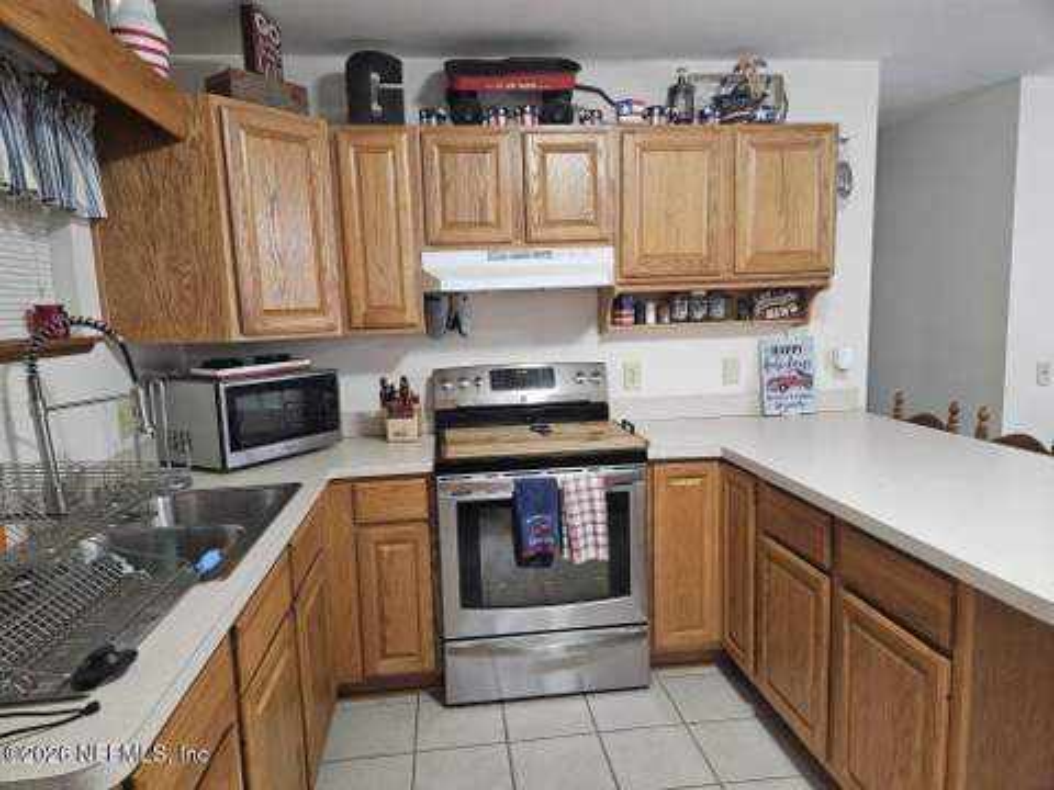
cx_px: 527
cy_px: 395
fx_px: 700
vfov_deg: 58.9
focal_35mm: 23
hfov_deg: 73.9
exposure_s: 1/60.2
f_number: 1.8
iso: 640
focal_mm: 5.4
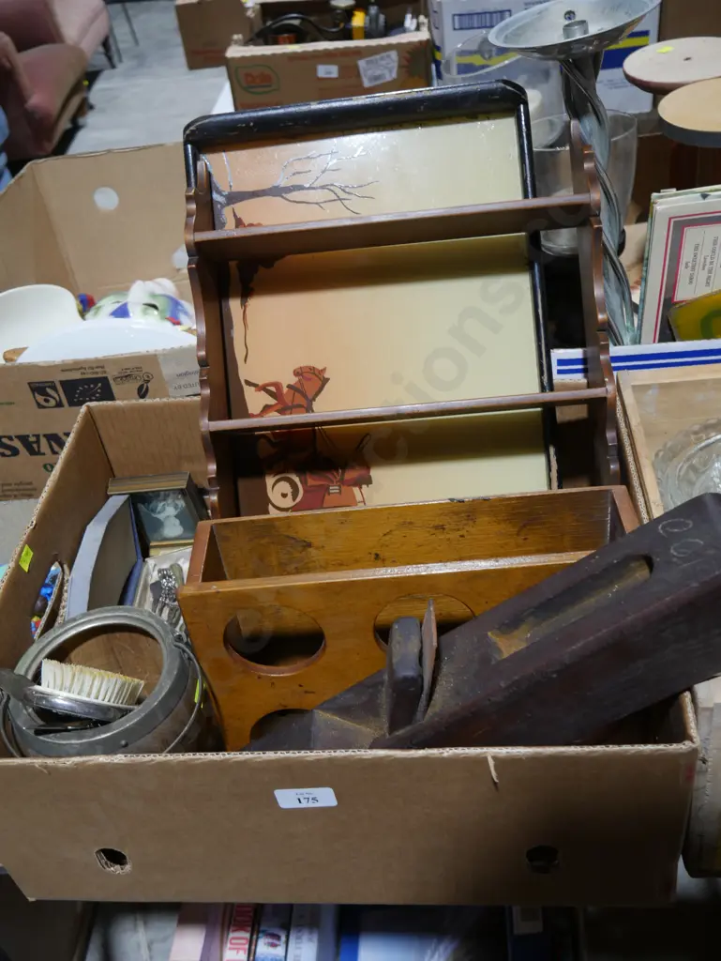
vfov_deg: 53.9
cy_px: 480
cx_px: 360
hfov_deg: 41.8
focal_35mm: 34
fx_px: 943
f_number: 4
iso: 250
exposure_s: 1/60
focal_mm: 17
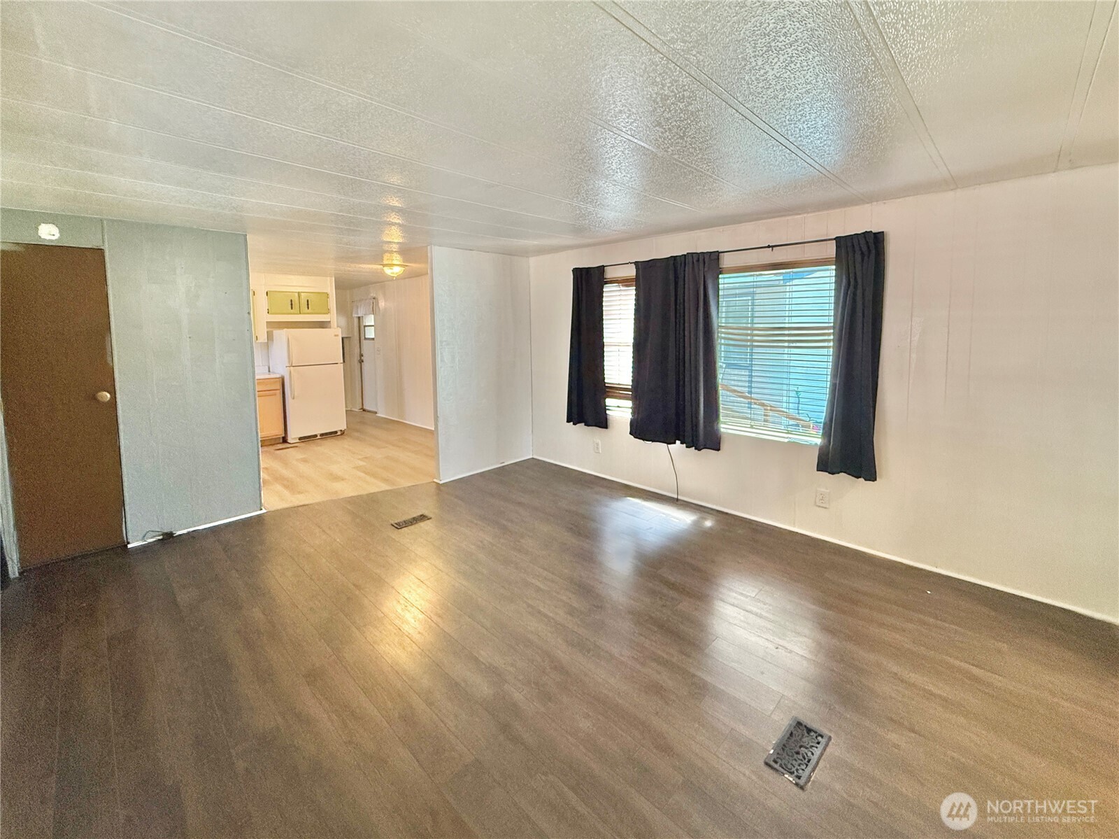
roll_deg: +0.6
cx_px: 560
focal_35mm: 14
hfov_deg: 102.1
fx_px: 452
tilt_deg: -7.5
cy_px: 420
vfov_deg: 85.6
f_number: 2.2
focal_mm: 2.22
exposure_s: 1/120
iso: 400
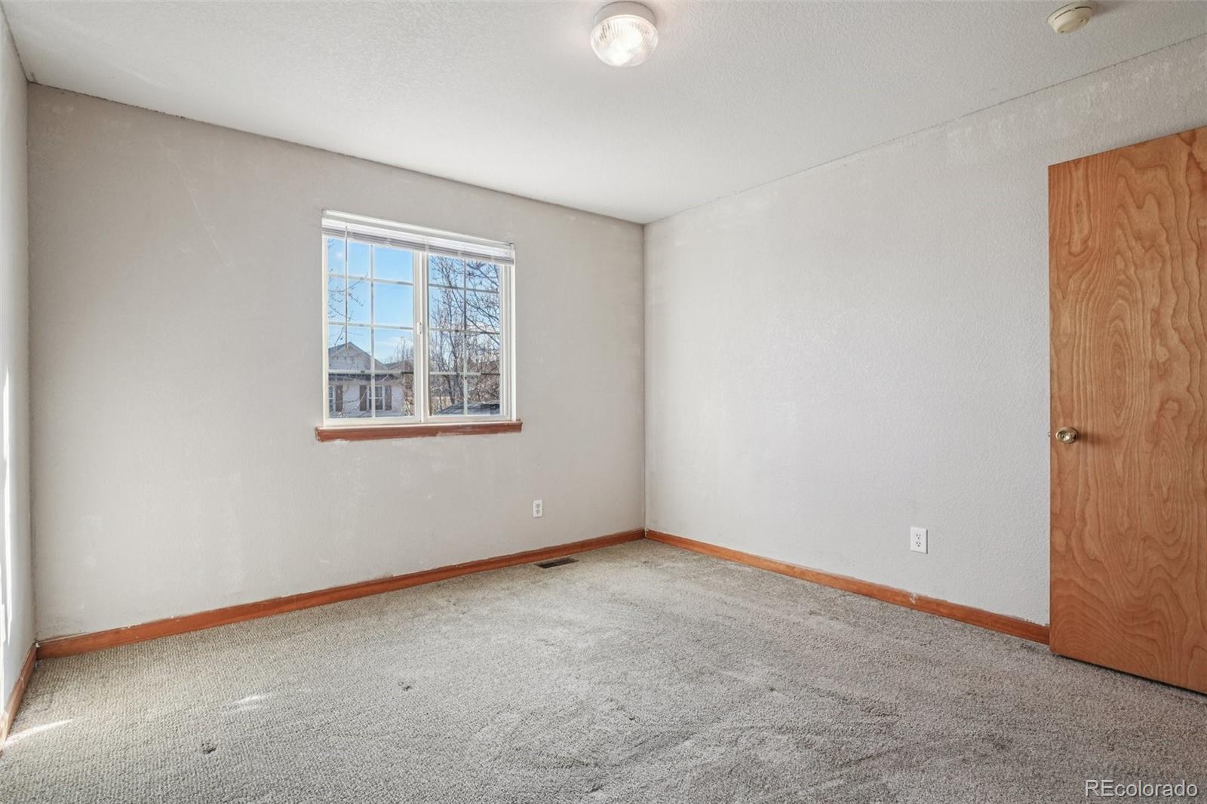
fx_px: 553
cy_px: 402
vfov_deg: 72.0
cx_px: 604
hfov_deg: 95.0
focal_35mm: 16
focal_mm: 11
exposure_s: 1/30
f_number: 8
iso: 160
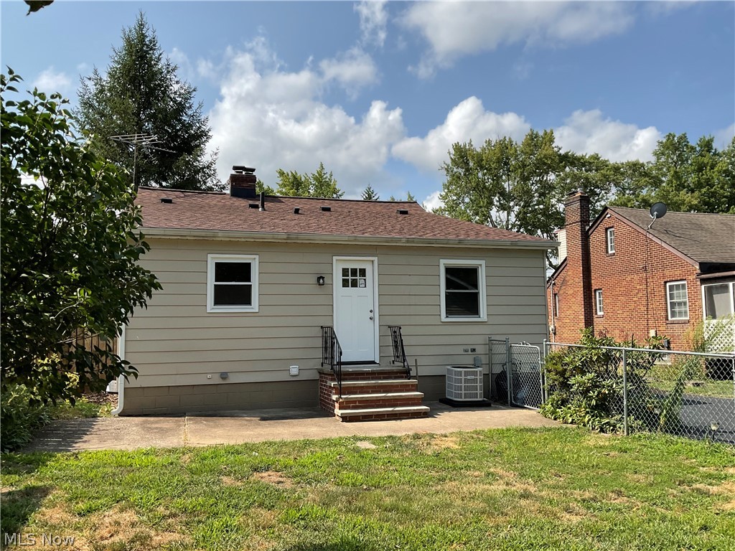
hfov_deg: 61.7
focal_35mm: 29
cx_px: 368
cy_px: 276
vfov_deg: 48.2
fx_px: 616
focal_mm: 3
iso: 16
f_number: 1.8
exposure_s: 1/1786
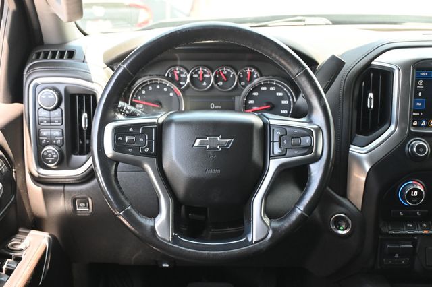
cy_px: 144
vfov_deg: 31.9
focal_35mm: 42
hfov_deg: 46.4
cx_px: 216
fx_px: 504
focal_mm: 28
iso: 1400
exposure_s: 1/125
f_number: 4.5
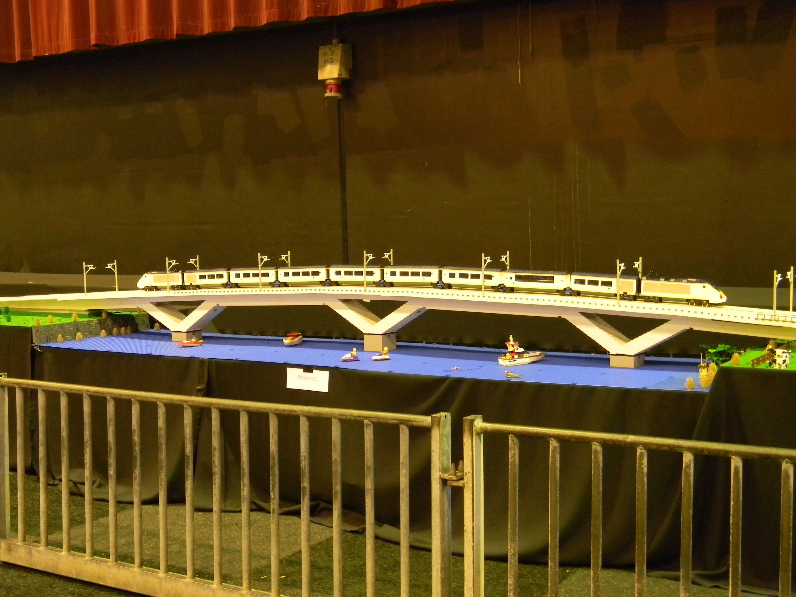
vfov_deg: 30.9
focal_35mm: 47
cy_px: 298
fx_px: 1081
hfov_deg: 40.4
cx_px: 398
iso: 400
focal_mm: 8.6
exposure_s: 1/3
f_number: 3.9
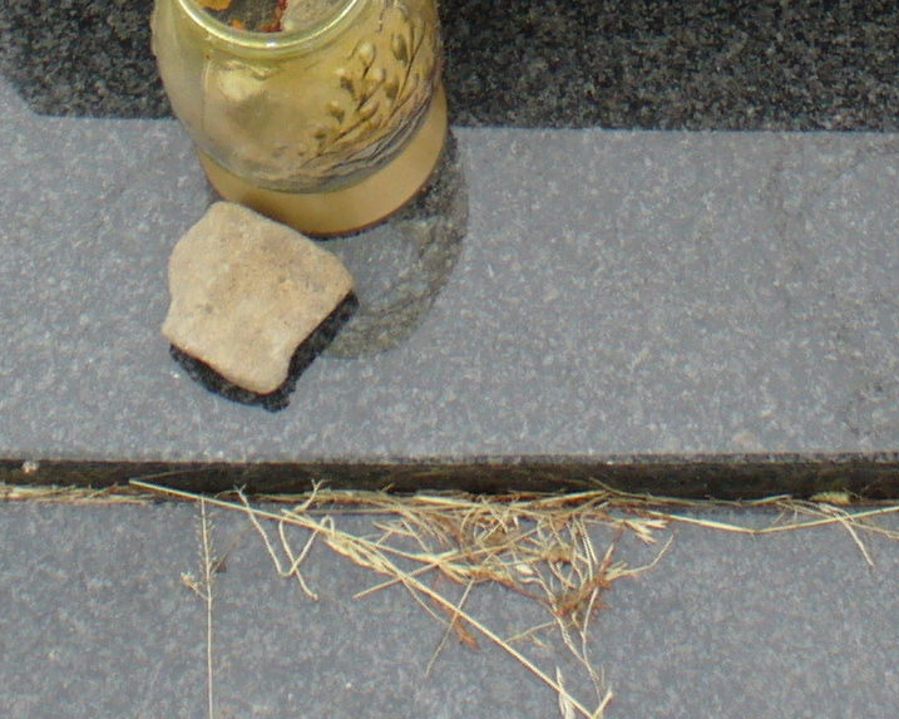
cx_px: 562
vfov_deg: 11.4
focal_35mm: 129
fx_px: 3431
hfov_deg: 14.9
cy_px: -403
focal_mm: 6.1
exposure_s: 1/250
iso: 80
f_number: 2.8
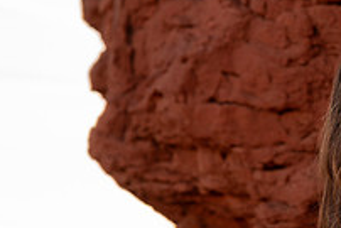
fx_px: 2882
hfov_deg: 6.7
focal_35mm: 304
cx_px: 553
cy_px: 103
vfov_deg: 4.5
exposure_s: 1/200
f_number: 6.3
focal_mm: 86
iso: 400
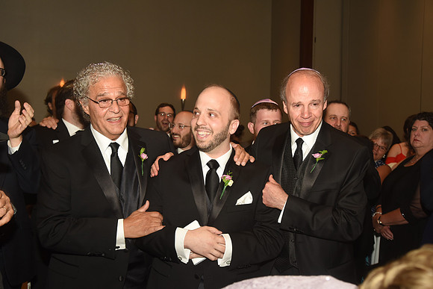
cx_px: 216
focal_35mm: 45
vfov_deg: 29.9
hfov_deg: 43.6
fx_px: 541
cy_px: 144
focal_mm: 45
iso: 800
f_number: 5.6
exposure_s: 1/125
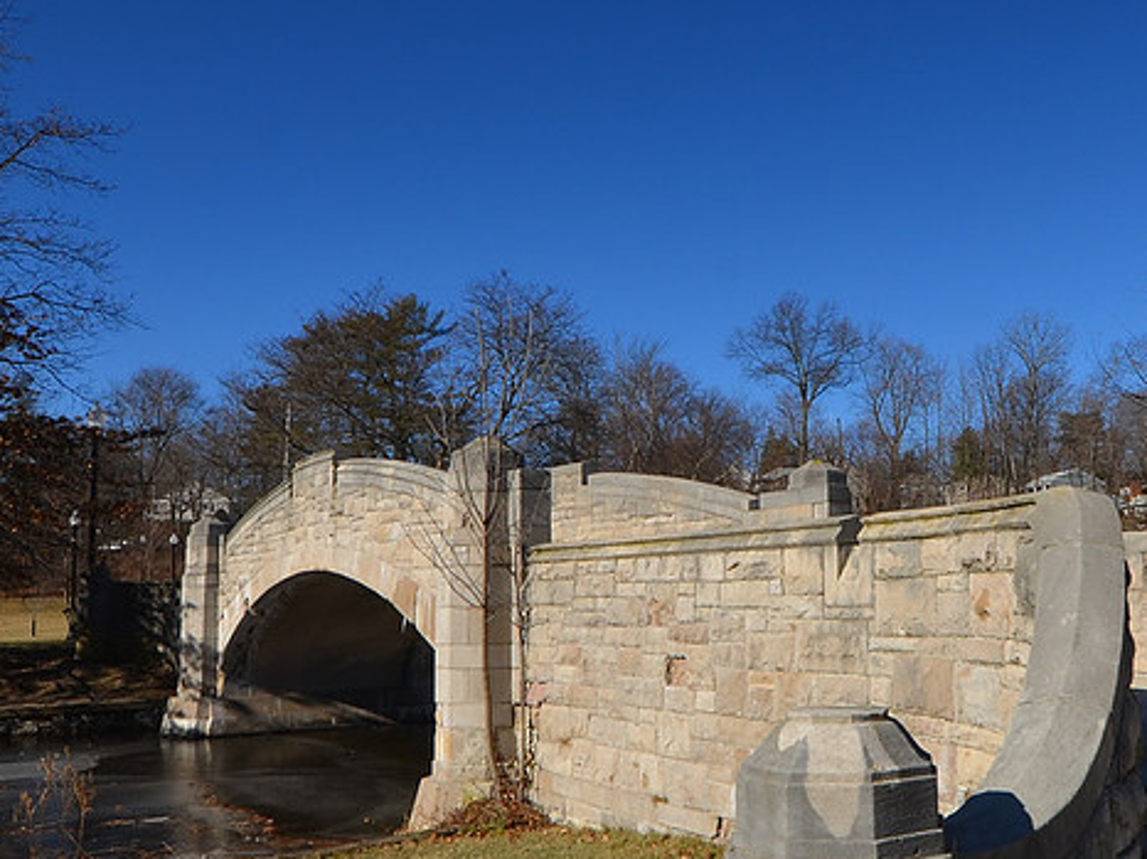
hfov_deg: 52.7
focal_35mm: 34
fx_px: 1126
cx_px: 785
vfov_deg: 41.6
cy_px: 501
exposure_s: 1/80
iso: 100
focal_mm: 10
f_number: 11
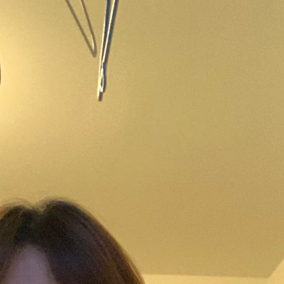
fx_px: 1179
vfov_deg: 12.1
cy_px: 587
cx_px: 63
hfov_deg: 13.7
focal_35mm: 127
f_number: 2.2
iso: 320
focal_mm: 2.87
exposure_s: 1/47
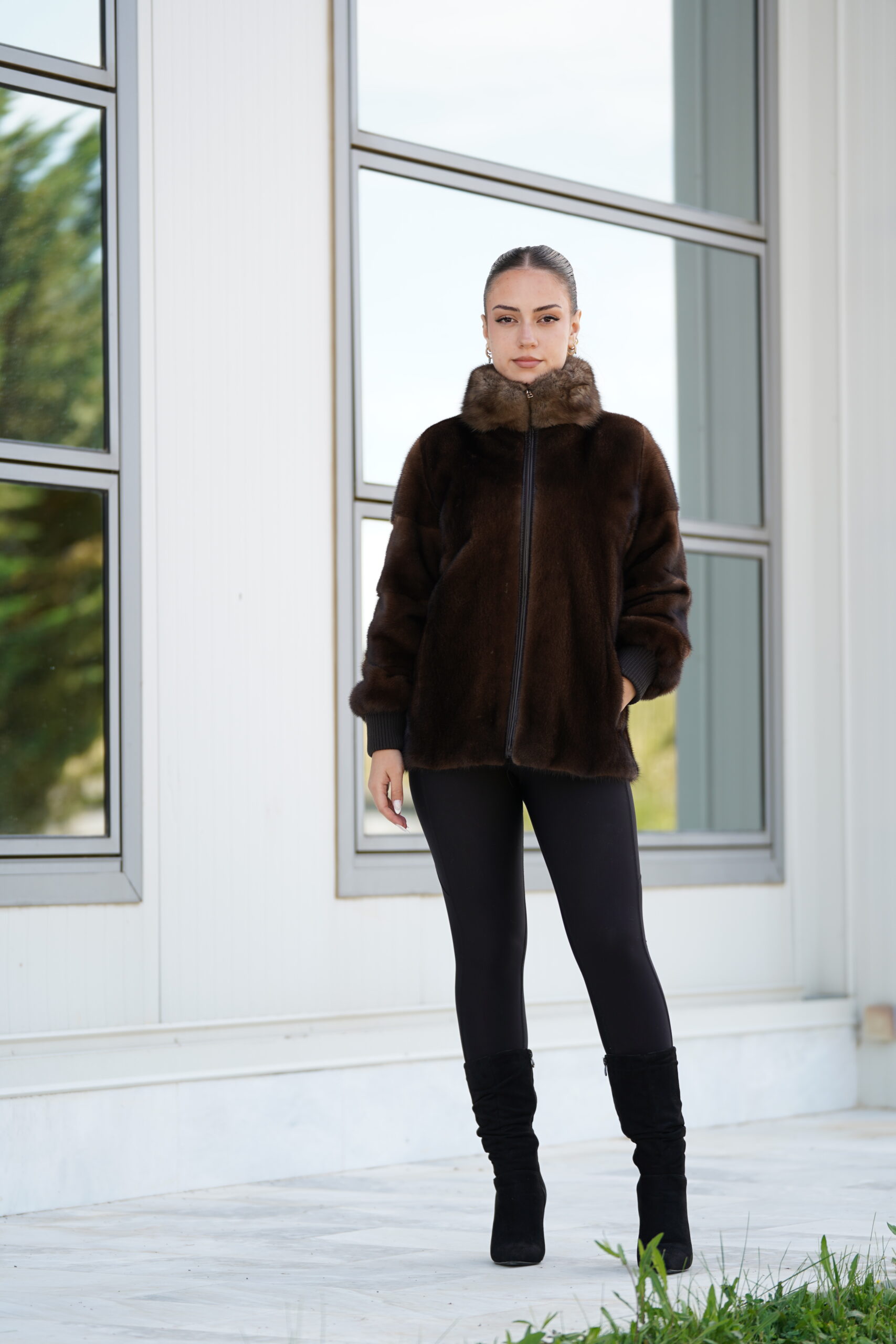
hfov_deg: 11.8
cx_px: 448
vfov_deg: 17.6
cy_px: 672
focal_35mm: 116
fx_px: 4330
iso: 100
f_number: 2.8
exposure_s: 1/250
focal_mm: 116
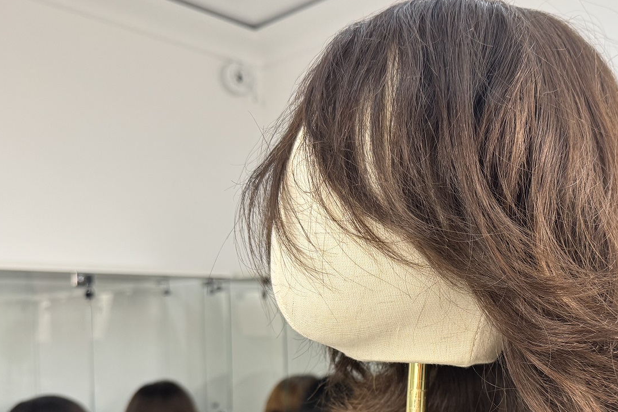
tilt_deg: +0.2
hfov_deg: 48.7
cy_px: 322
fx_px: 669
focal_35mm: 39
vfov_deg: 33.3
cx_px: 413
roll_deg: +1.6
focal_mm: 6.76
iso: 200
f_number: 1.78
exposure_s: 1/121
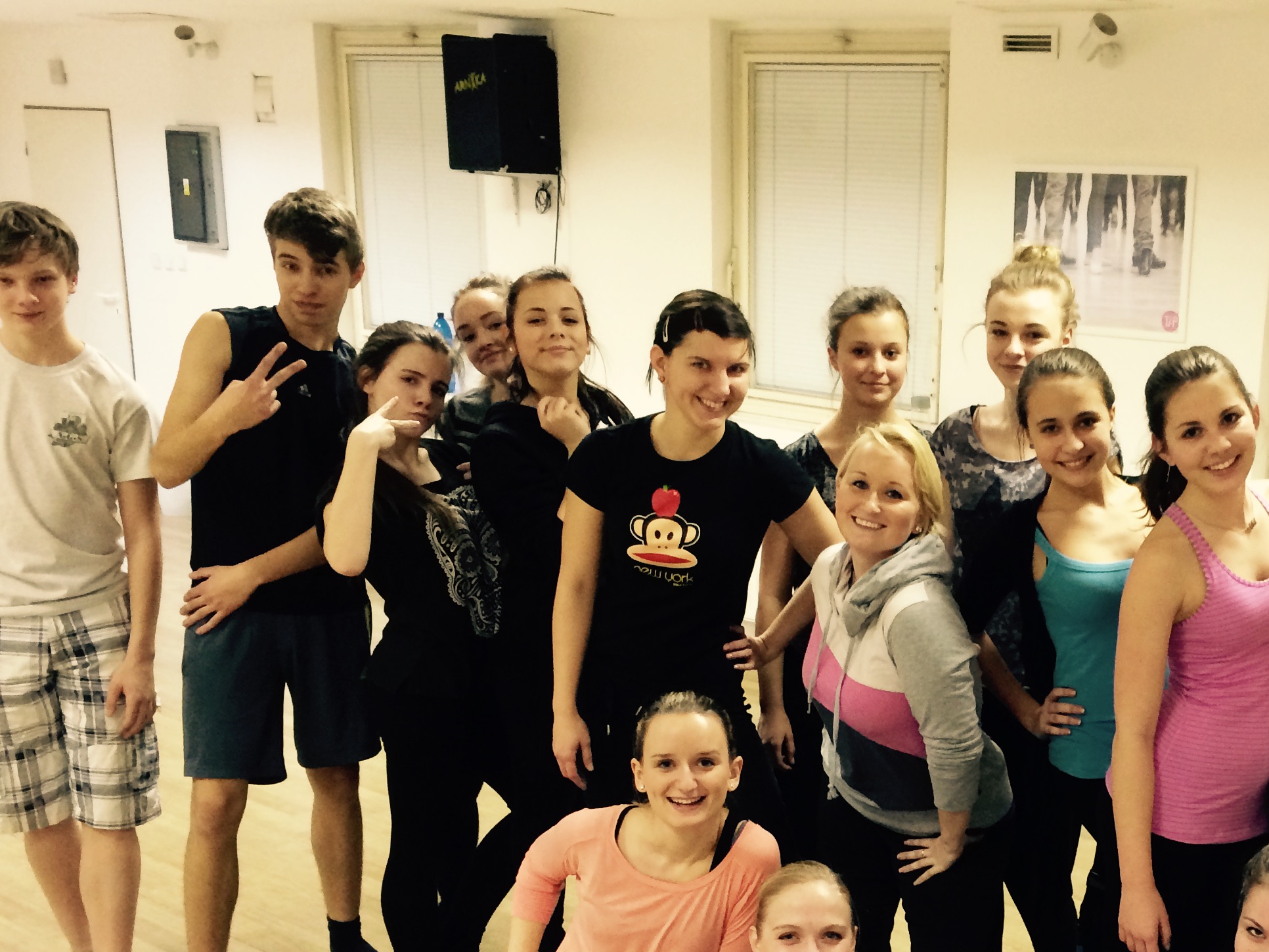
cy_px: 773
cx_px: 1046
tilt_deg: -17.1
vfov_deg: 29.0
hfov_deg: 37.3
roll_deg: -2.2
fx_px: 1796
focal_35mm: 49
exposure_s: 1/33
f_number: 2.2
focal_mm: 4.15
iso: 250
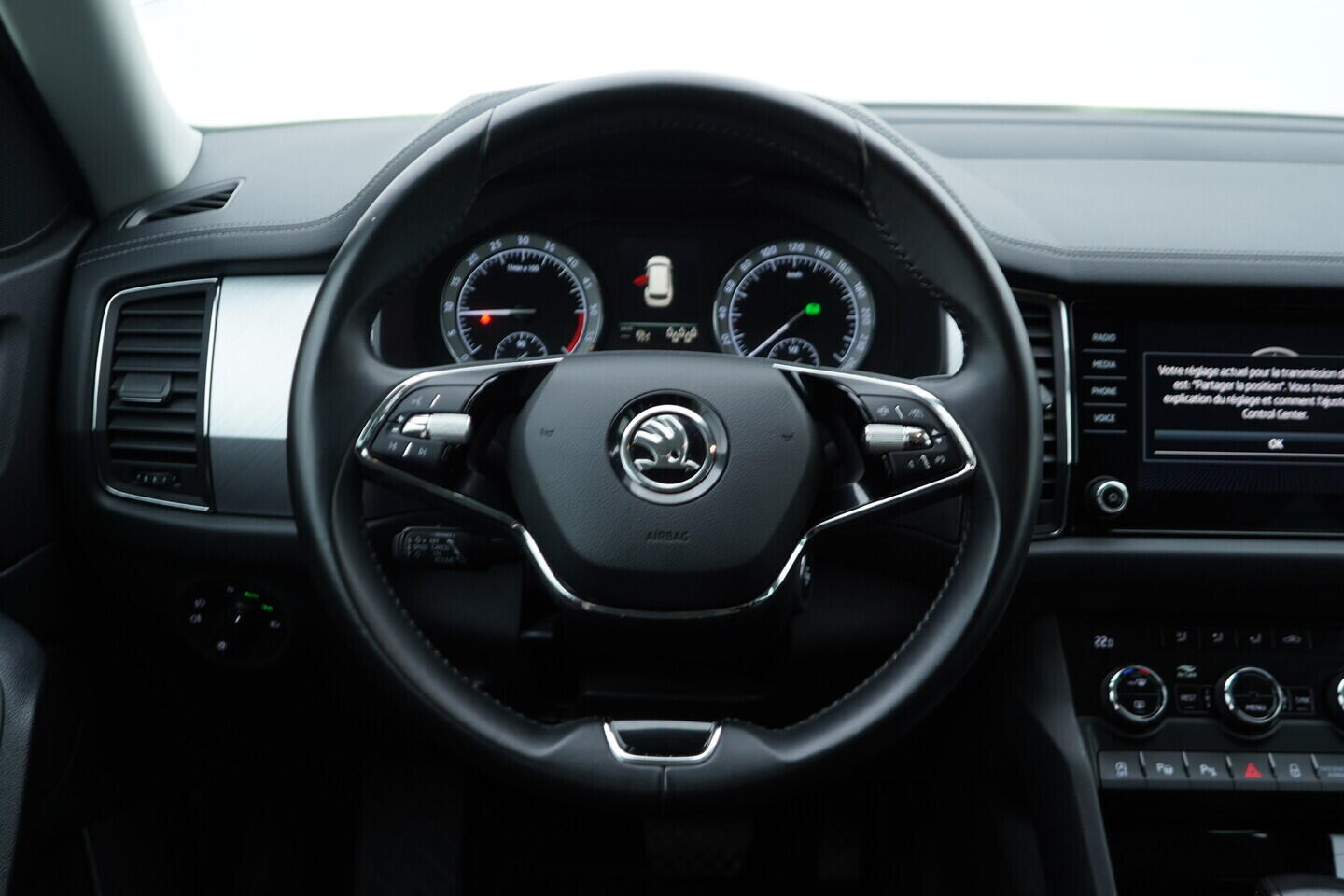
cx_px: 672
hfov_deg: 53.1
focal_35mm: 36
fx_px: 1344
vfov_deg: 36.9
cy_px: 448
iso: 125
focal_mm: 24
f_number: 2.8
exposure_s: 1/40
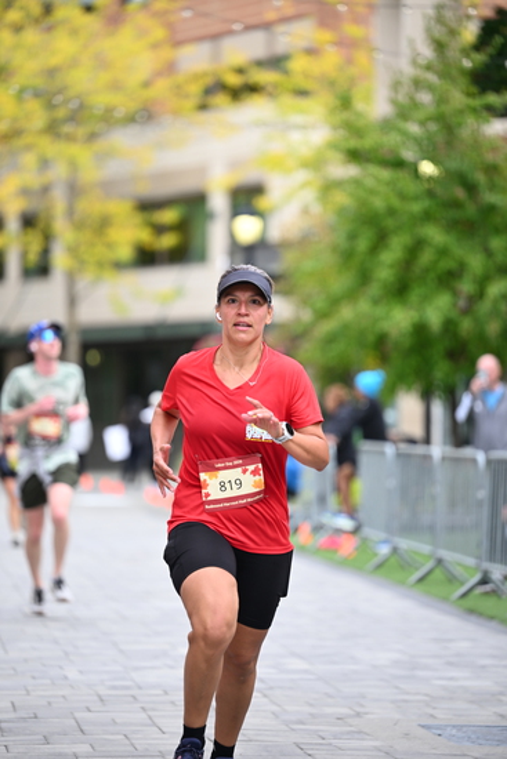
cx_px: 254
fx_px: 3483
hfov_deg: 8.3
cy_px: 380
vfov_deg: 12.4
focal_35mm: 165
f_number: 2.8
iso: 640
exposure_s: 1/1600
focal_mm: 165
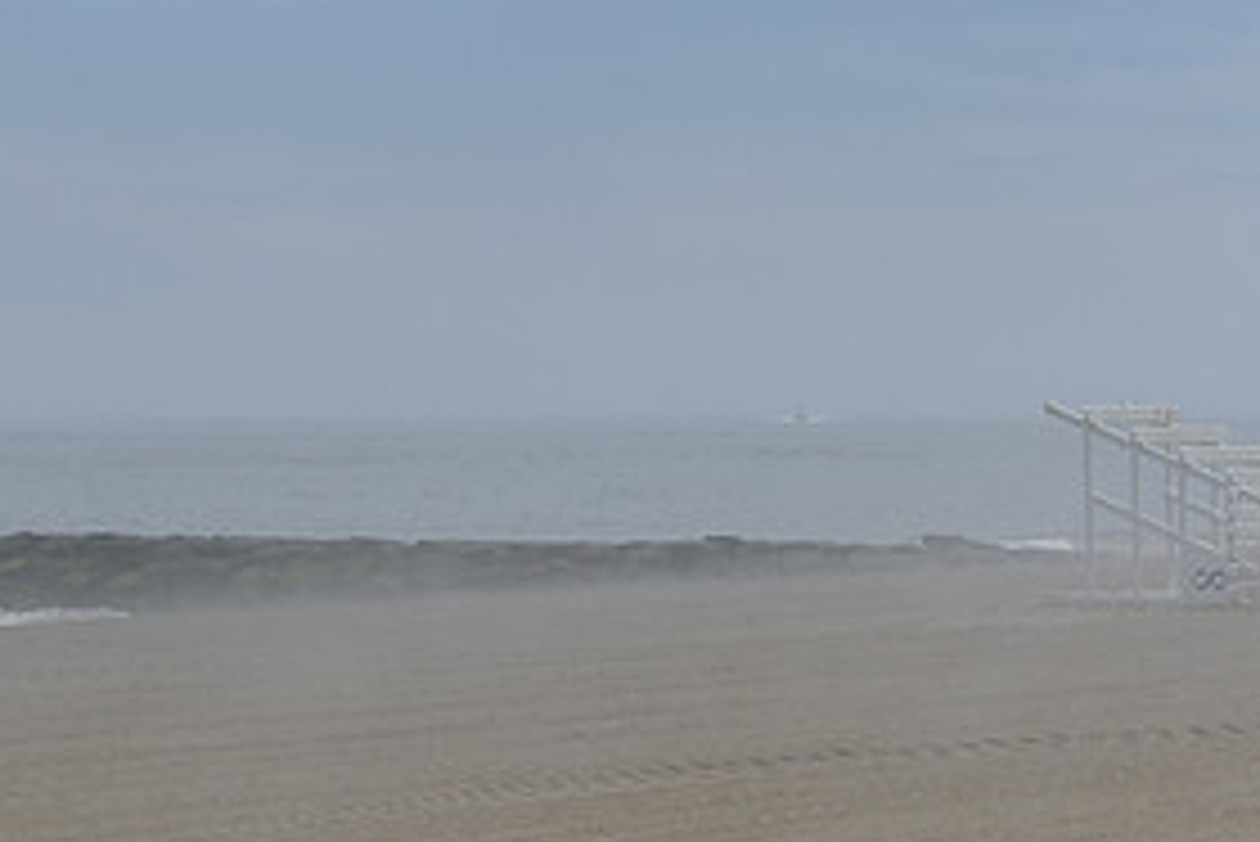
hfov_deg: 12.1
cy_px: 696
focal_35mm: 170
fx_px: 5953
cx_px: 468
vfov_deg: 8.1
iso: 200
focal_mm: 55
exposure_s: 1/640
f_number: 11
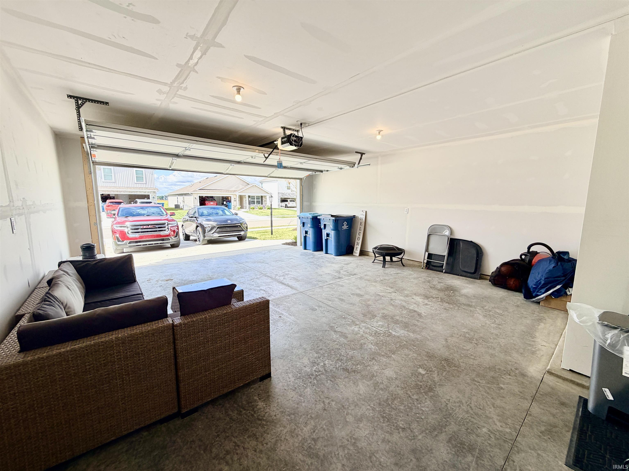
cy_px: 236
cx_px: 314
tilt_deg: -8.7
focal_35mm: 14
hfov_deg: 102.1
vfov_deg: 85.7
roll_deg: +0.0
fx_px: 254
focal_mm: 2.22
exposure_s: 1/219
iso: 40
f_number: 2.2
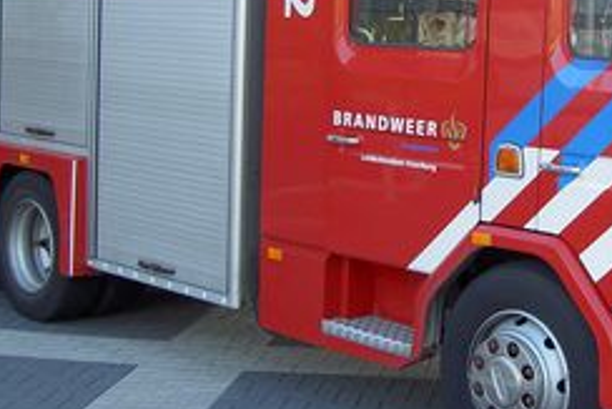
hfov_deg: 24.1
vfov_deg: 16.5
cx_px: 484
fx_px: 1412
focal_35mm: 83
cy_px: 149
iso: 100
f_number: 2.8
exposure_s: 1/106
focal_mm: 8
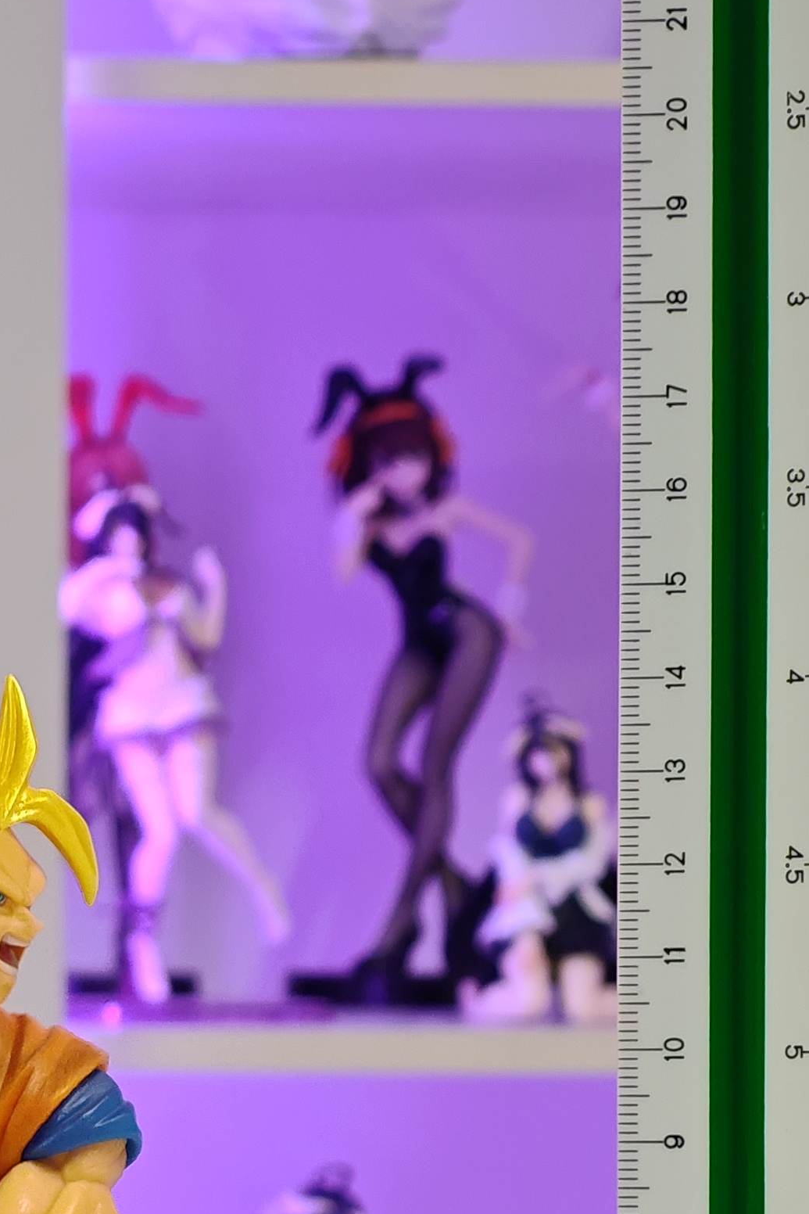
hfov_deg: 7.8
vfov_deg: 11.6
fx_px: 5897
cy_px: 1166
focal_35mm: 175
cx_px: -58
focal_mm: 7.48
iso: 1000
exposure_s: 1/25
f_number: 2.4
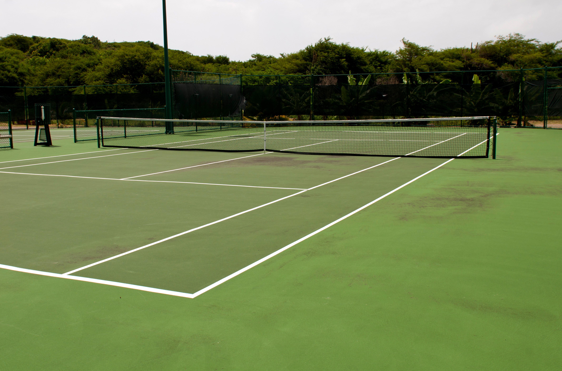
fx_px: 560
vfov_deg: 36.6
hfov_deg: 53.3
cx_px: 281
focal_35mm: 36
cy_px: 186
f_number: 9
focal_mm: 24
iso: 100
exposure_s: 1/400
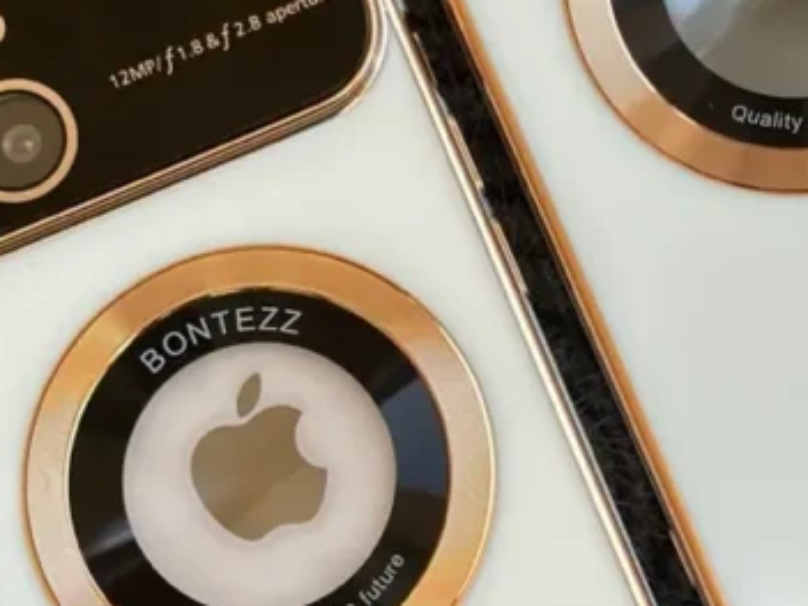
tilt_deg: -80.8
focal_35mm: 140
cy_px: 272
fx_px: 3267
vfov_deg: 10.6
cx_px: 575
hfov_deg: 14.1
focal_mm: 6.86
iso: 80
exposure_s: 1/797
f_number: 1.78
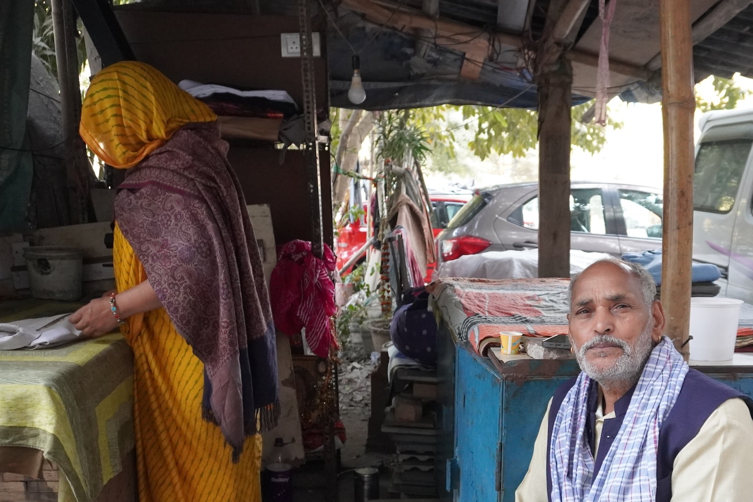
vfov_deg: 34.5
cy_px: 358
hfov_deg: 50.0
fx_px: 795
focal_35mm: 38
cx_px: 489
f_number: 4
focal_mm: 16
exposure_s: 1/160
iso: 2500
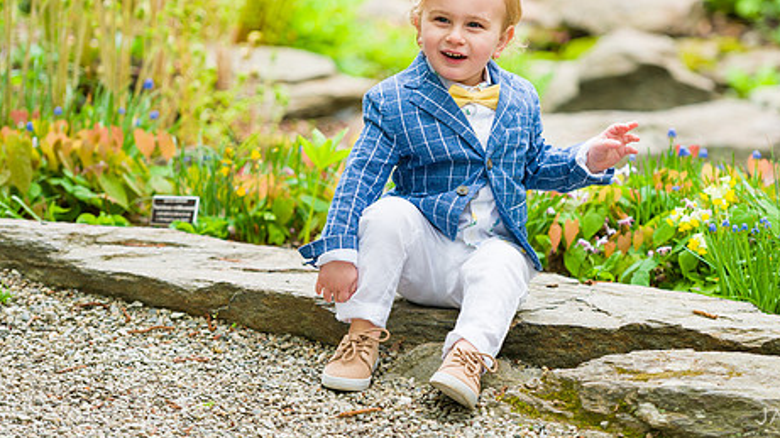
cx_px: 426
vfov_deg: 6.8
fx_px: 3680
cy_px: 135
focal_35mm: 178
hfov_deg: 12.1
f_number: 3.2
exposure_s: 1/320
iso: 200
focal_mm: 135
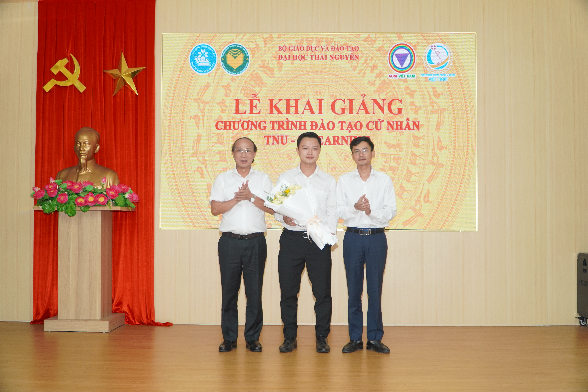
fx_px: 686
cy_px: 196
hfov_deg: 46.4
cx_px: 294
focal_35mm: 42
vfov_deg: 31.9
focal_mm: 28
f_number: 4
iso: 500
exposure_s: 1/160
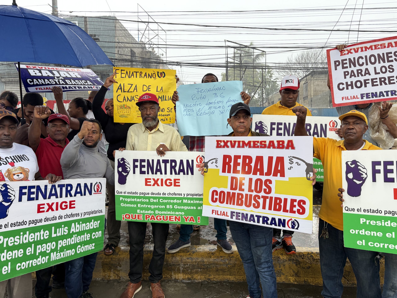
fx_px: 298
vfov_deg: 53.1
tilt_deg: +0.2
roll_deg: +0.5
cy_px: 149
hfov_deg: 67.3
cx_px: 198
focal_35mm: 26
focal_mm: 5.96
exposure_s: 1/121
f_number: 1.6
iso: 100
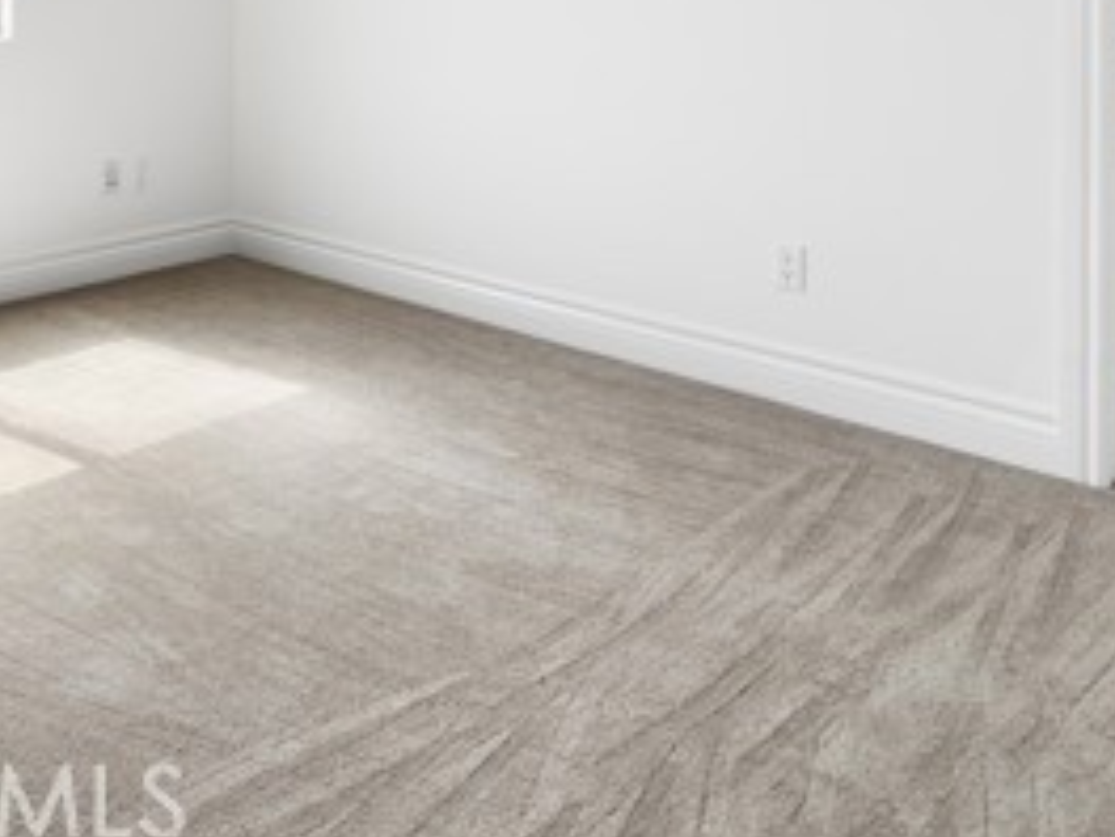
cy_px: -40
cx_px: 262
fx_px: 1127
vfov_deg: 35.8
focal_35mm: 35
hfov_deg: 50.2
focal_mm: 10
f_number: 7.1
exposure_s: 1/8
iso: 100
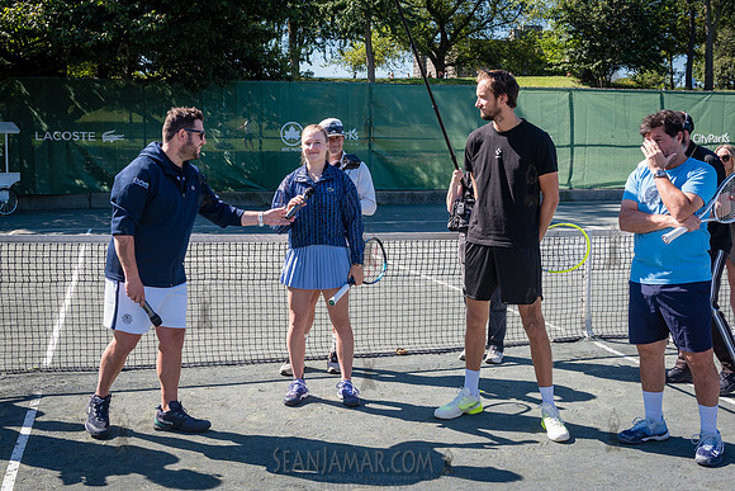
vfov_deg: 32.0
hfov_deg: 46.5
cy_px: 222
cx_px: 332
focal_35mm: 42
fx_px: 853
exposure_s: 1/320
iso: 200
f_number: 5.6
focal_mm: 38
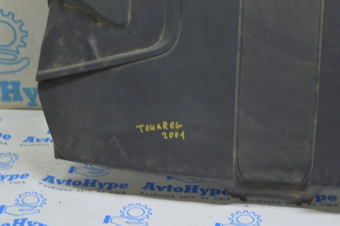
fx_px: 736
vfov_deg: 17.5
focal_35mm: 78
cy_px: 113
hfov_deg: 26.0
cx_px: 170
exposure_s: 1/20
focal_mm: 52
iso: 400
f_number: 5.6
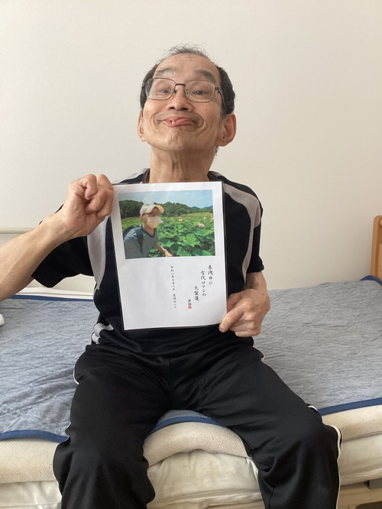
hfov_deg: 45.5
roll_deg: +1.3
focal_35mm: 31
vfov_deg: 58.3
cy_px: 254
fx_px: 456
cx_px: 191
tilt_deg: -8.3
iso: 200
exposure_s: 1/50
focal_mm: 3.3
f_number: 2.4
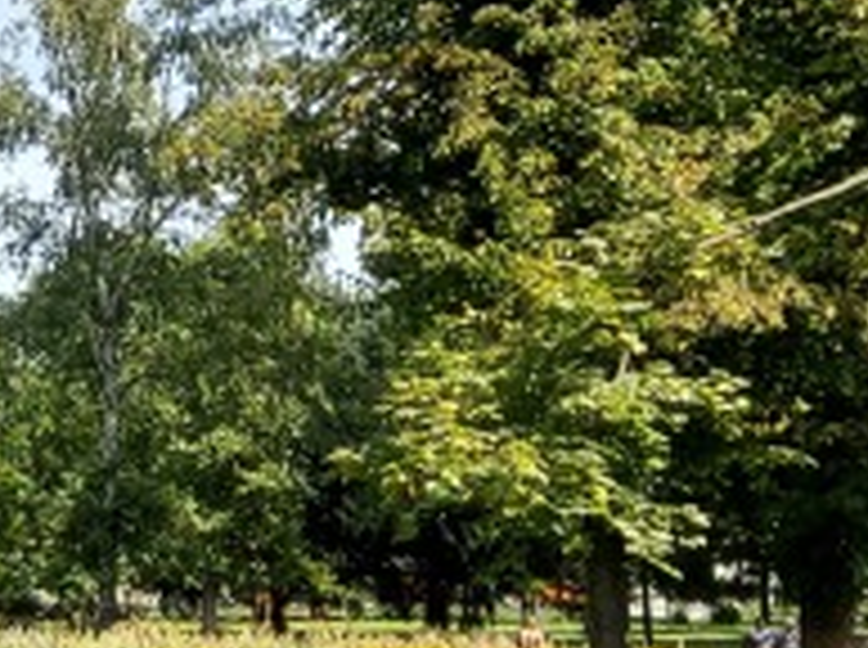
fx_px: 2027
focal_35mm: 81
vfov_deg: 18.0
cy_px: 153
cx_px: -139
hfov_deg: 22.5
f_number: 2.2
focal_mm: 1.74
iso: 50
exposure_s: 1/835
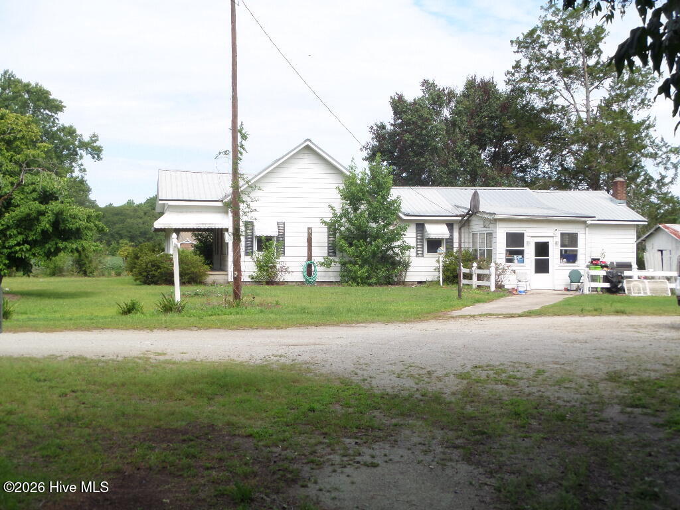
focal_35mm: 53
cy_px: 255
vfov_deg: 27.5
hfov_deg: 36.2
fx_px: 1041
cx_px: 340
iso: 100
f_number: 3.8
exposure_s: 1/500
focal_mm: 8.7
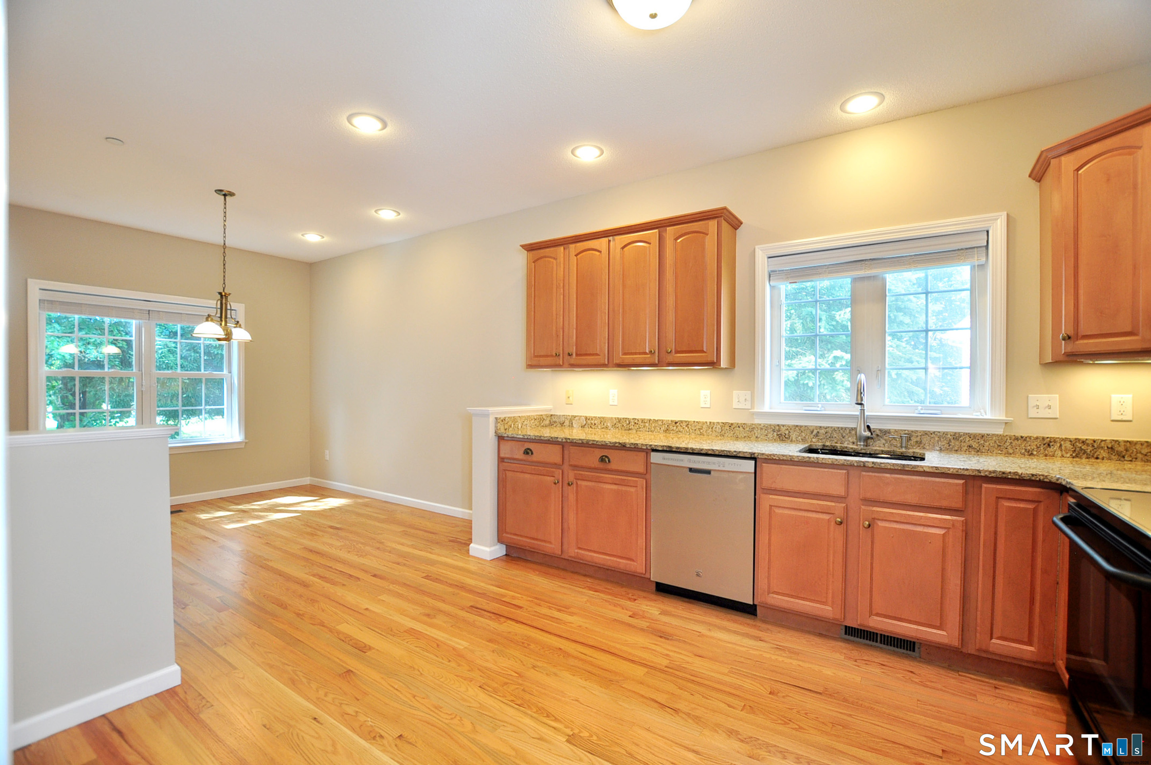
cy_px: 382
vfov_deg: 77.2
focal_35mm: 15
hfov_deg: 100.5
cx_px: 576
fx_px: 479
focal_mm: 10
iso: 320
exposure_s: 1/40
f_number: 4
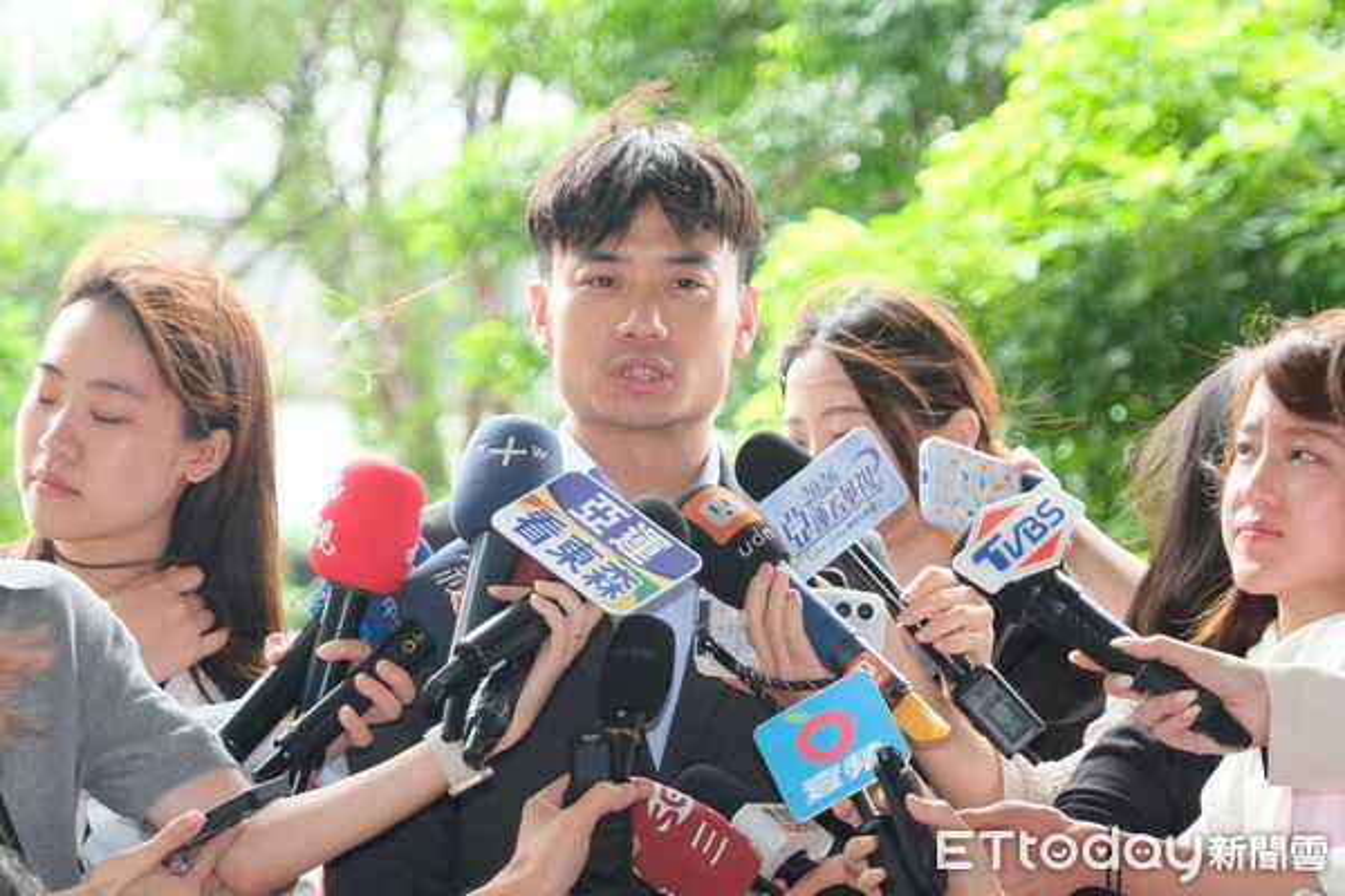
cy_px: 448
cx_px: 672
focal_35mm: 73
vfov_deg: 18.7
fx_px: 2727
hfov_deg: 27.7
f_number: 2.8
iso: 800
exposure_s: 1/200
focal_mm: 48.5
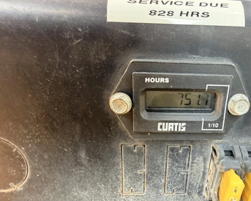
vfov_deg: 54.9
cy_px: 103
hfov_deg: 65.9
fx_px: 193
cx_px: 136
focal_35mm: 26
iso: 250
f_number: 2.2
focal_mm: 2.22
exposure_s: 1/121
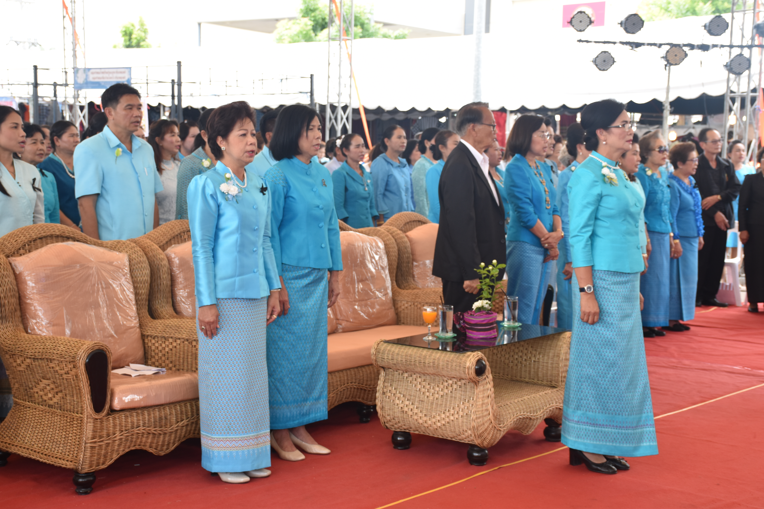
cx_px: 382
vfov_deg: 22.6
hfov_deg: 33.4
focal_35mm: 60
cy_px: 254
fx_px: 1273
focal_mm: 40
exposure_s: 1/160
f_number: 6.3
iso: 400
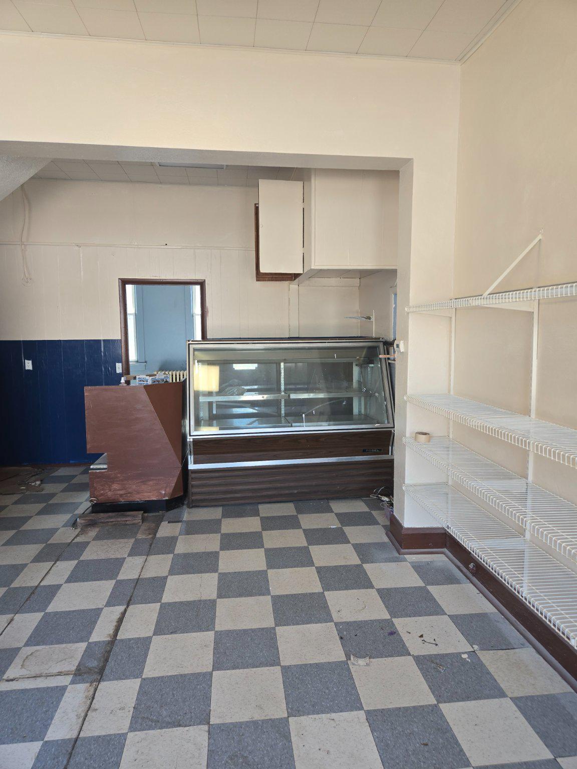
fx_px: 511
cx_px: 288
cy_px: 384
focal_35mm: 23
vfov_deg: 73.9
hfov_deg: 58.9
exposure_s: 1/120
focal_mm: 5.4
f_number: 1.8
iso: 80
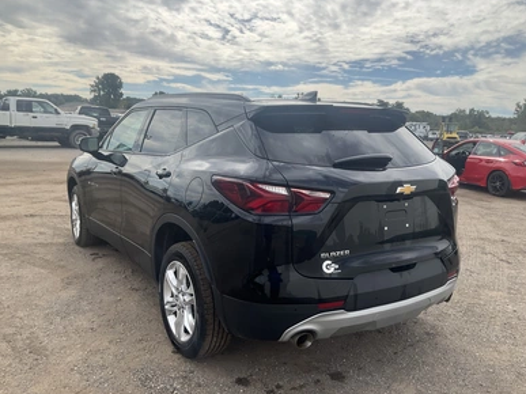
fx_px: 456
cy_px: 200
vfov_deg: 46.8
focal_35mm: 30
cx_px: 261
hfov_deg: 60.0
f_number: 1.8
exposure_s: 1/1626
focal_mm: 3
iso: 25
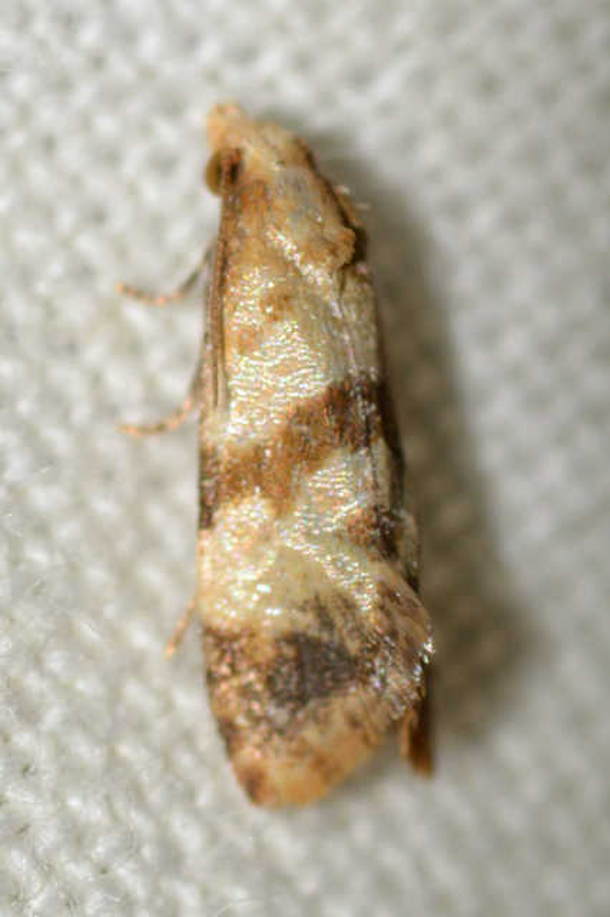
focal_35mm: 150
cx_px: 305
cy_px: 458
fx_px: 3816
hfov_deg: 9.1
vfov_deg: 13.7
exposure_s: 1/200
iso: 100
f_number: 20
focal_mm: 100
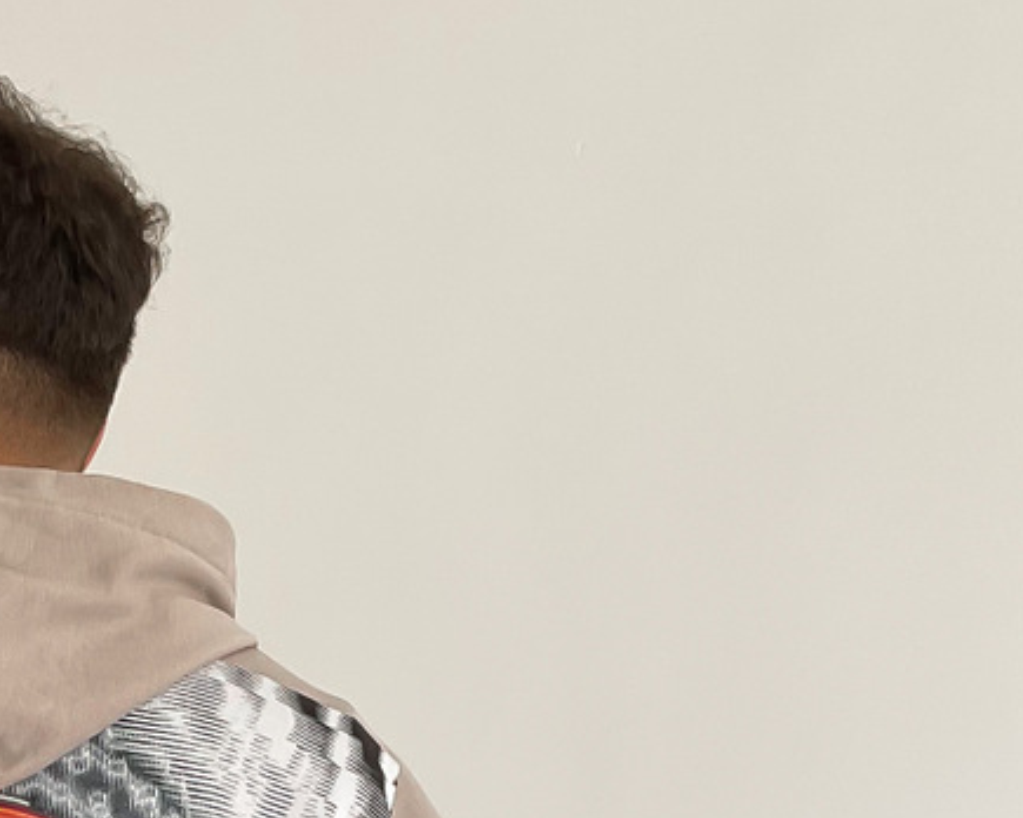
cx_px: 153
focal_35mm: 104
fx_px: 3149
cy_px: 1448
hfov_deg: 18.2
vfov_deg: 13.4
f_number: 1.8
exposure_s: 1/120
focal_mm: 3
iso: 25
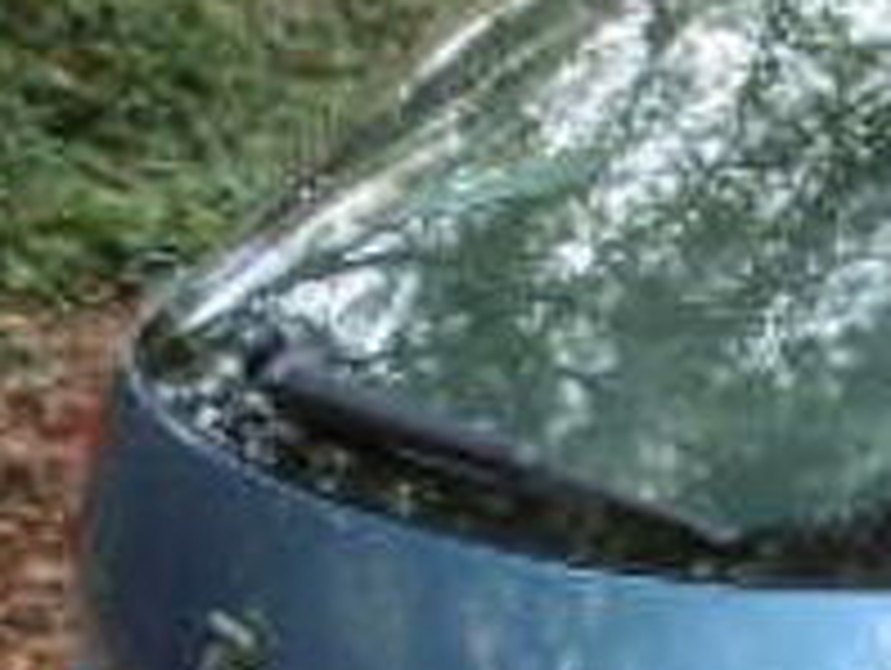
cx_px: 1413
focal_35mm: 121
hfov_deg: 14.9
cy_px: 836
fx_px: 3118
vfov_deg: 12.0
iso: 160
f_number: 3.1
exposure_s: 1/60
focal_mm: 4.3
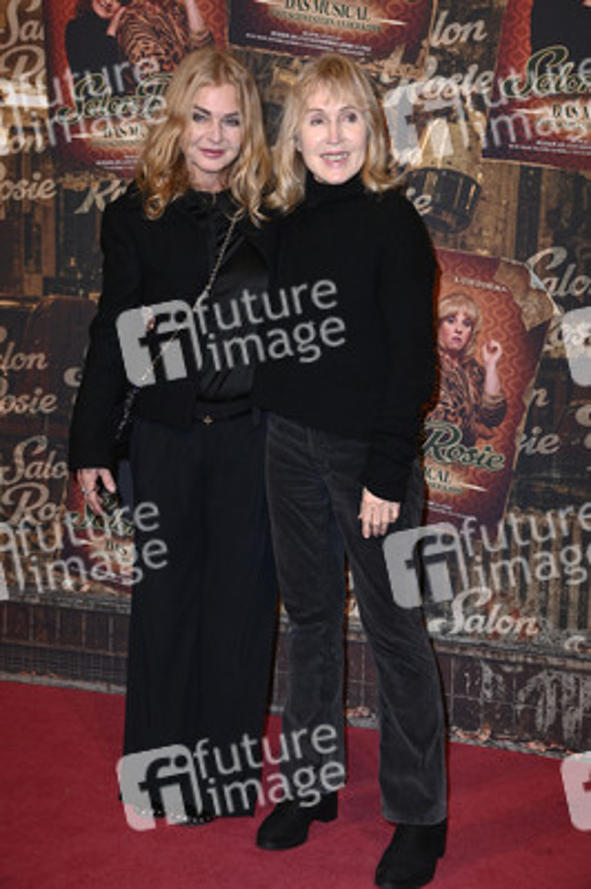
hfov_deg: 19.4
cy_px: 444
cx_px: 296
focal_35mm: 70
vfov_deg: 28.9
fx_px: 1727
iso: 1250
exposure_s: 1/250
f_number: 5.6
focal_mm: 70
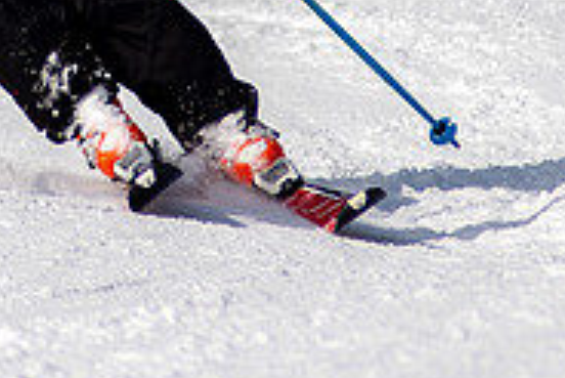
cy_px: -279
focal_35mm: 1838
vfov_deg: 0.7
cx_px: -81
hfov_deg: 1.1
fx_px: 28868
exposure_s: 1/6400
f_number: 2.8
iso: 100
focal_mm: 300
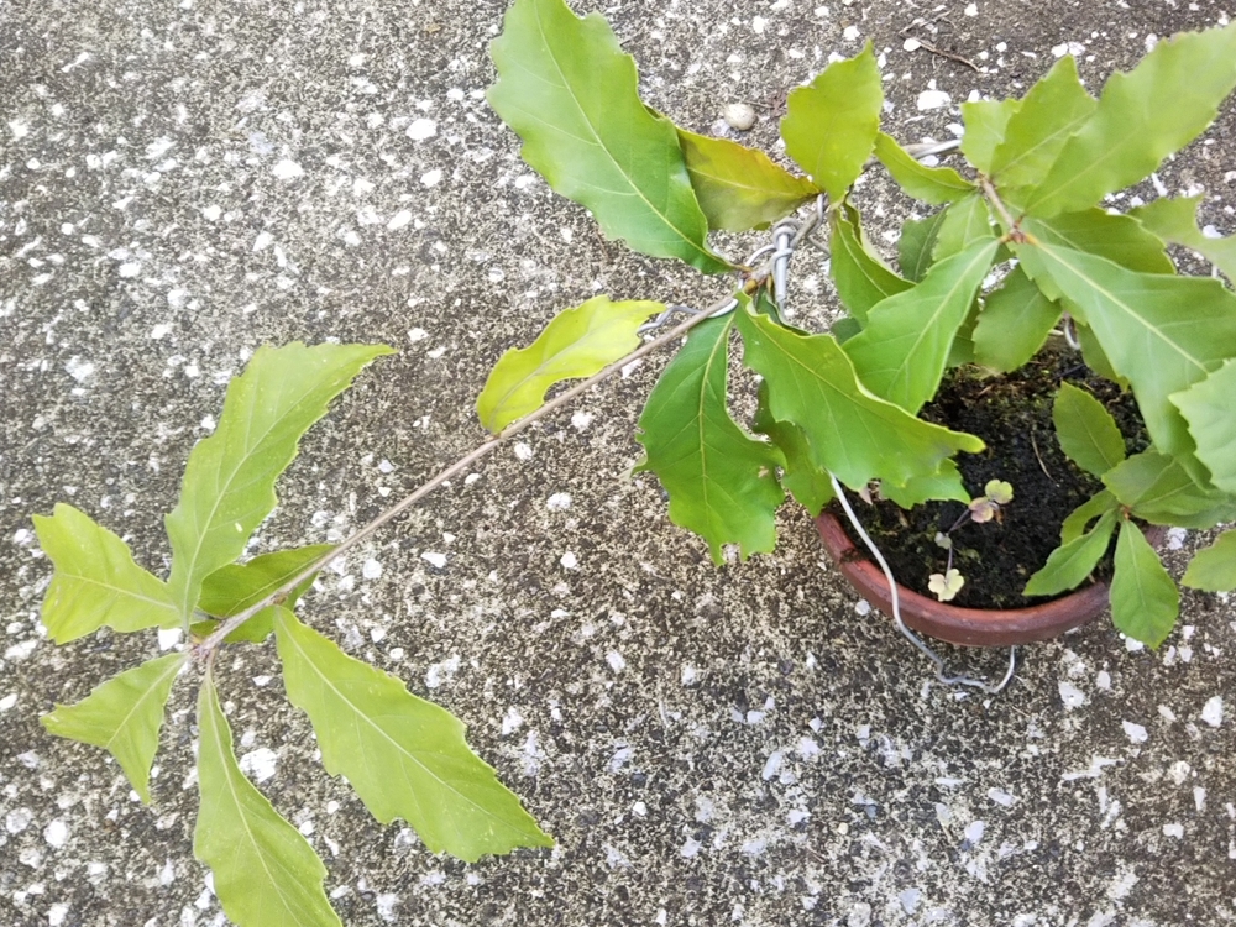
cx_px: 716
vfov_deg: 39.7
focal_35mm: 36
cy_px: 445
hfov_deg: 51.1
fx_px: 1285
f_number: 2.2
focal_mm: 4
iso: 50
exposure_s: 1/60
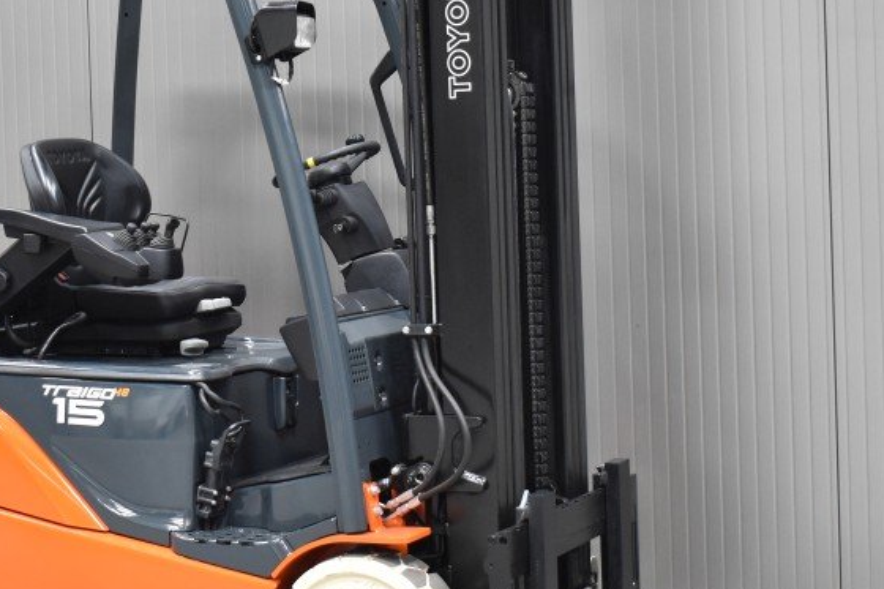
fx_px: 2209
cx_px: 374
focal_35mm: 90
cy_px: 196
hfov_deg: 22.6
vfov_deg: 15.2
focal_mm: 28
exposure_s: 1/30
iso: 1250
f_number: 4.2
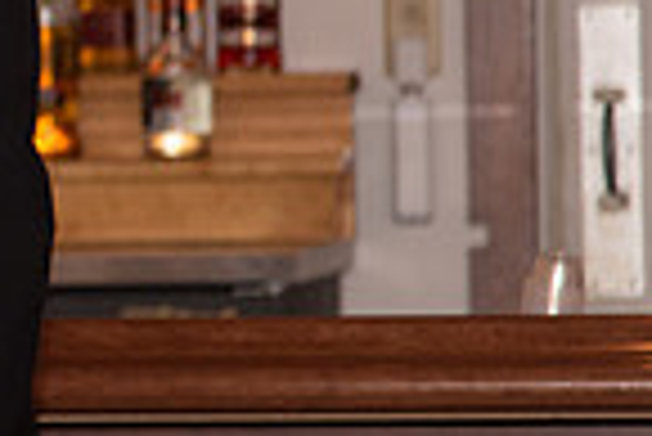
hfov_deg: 4.2
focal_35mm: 480
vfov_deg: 2.9
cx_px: -535
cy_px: 74
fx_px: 8702
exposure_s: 1/200
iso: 800
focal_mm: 120
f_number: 4
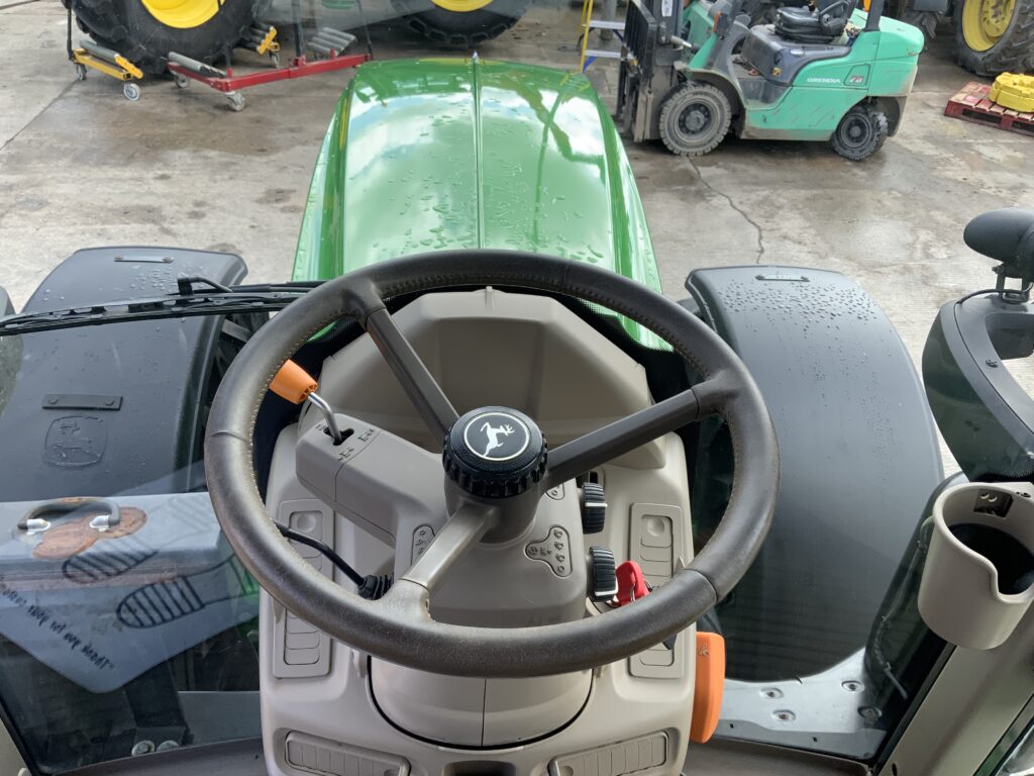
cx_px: 517
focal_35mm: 29
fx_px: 866
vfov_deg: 48.2
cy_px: 388
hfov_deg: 61.7
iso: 16
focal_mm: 3
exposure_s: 1/235
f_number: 1.8
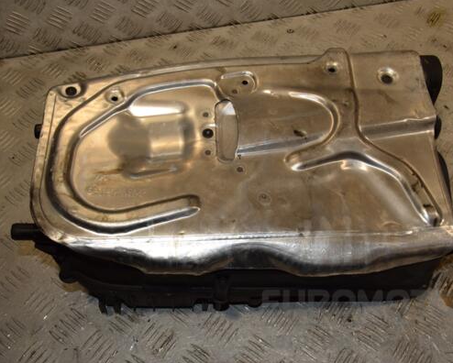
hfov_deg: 44.7
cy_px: 182
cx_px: 245
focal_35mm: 41
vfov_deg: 36.5
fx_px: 550
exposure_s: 1/200
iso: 800
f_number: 11
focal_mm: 24
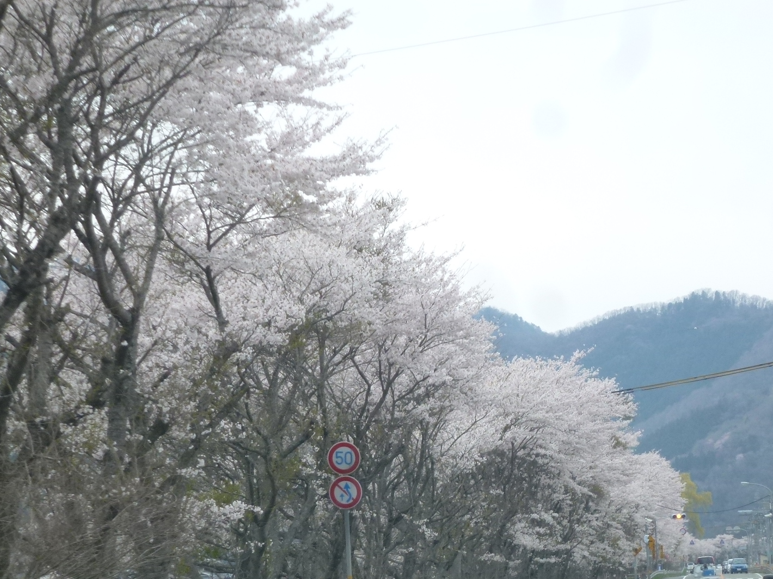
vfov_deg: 9.9
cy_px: 410
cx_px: 435
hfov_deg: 13.2
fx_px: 3350
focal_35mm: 150
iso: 125
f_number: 5
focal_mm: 18.7
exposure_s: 1/80
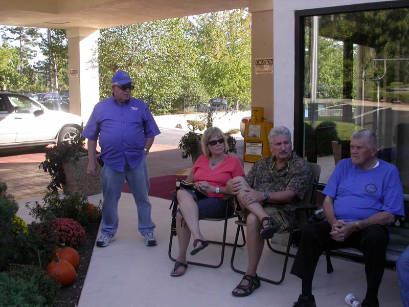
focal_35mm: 38
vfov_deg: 37.7
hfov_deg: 49.0
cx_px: 204
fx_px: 449
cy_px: 154
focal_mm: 7.85
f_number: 4.7
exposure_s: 1/128
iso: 100
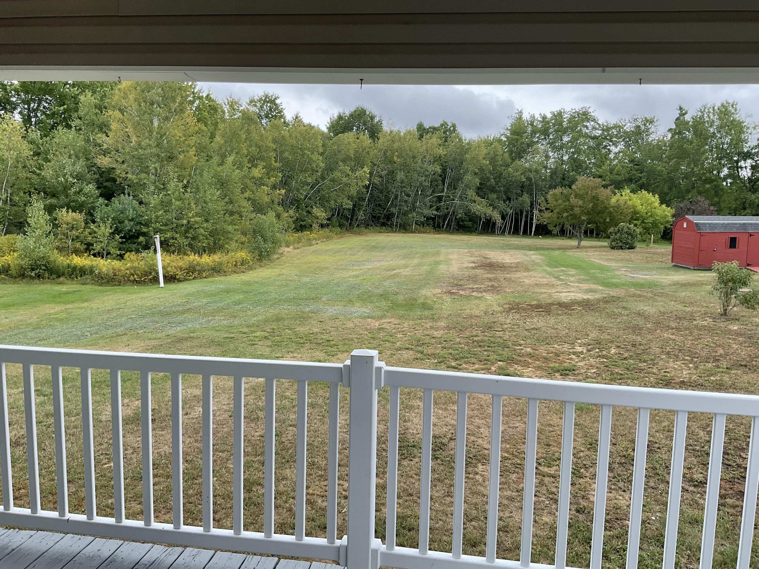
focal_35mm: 29
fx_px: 636
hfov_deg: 61.7
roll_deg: +0.3
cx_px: 380
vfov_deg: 48.2
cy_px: 284
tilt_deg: -8.4
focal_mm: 3
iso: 16
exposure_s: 1/130
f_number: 1.8
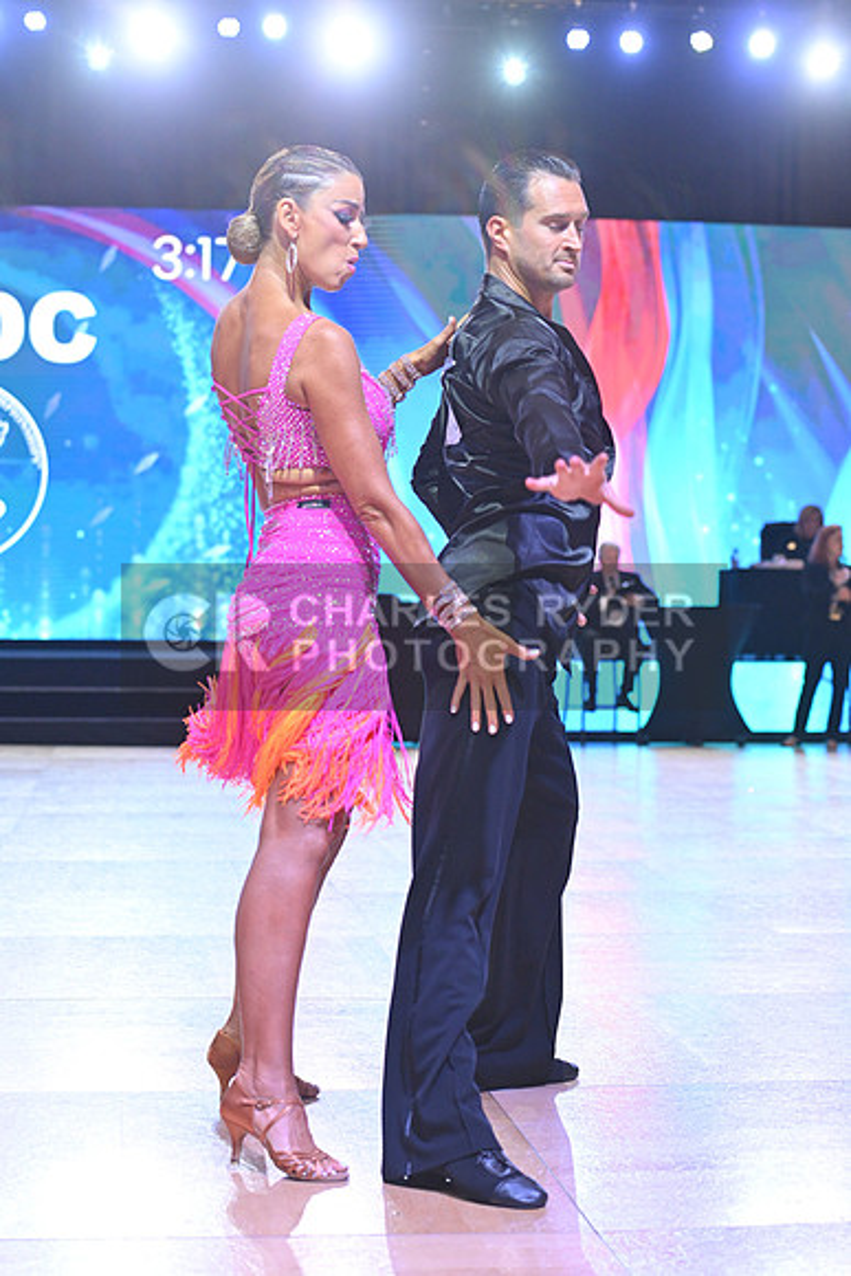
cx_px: 426
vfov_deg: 28.8
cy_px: 638
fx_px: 2480
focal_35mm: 70
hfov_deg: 19.5
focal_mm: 70
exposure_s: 1/250
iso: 2000
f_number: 4
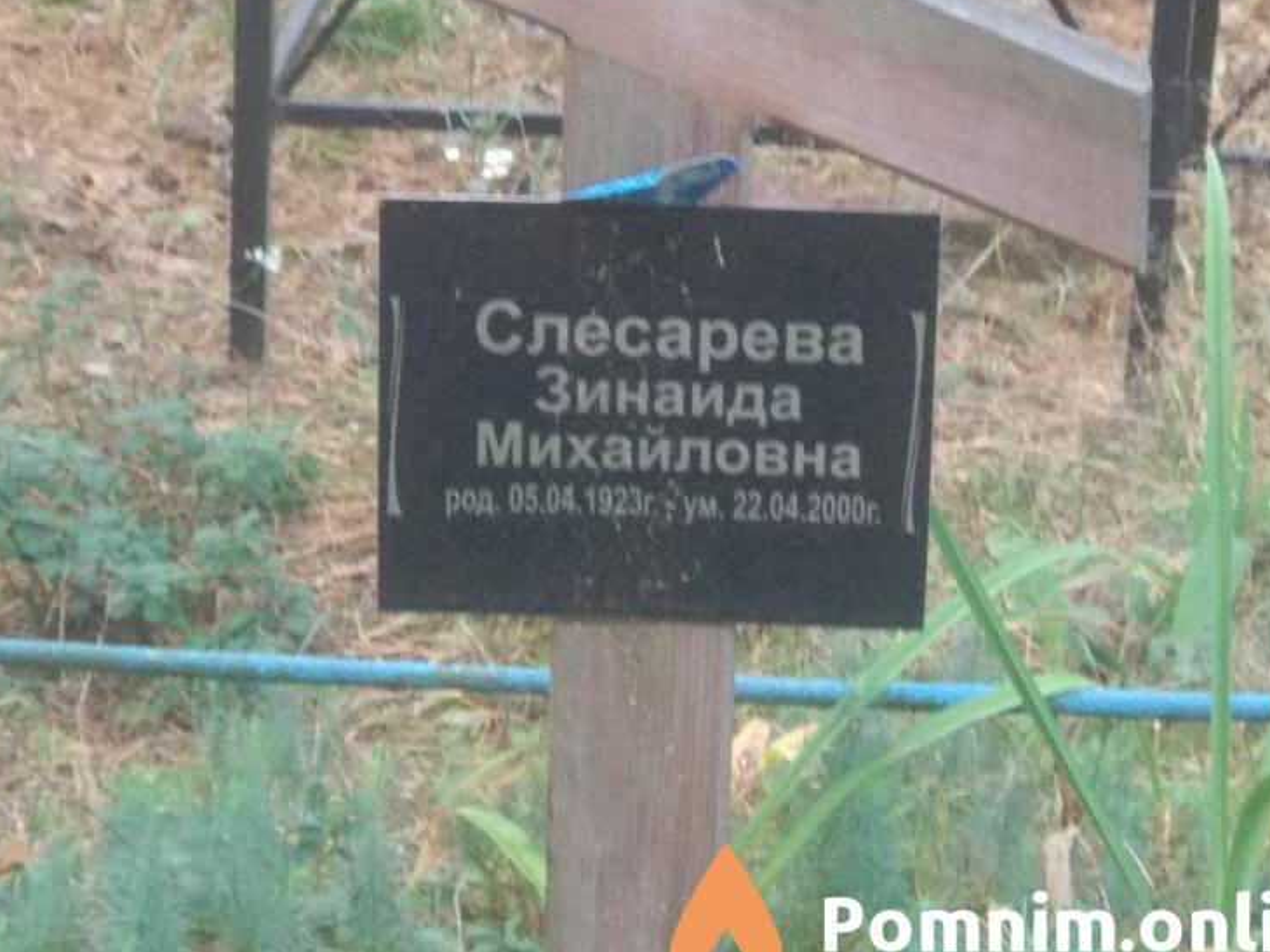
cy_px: 503
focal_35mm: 57
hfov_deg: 33.8
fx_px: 2091
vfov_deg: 25.6
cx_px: 678
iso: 800
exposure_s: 1/30
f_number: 2.6
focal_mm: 5.99
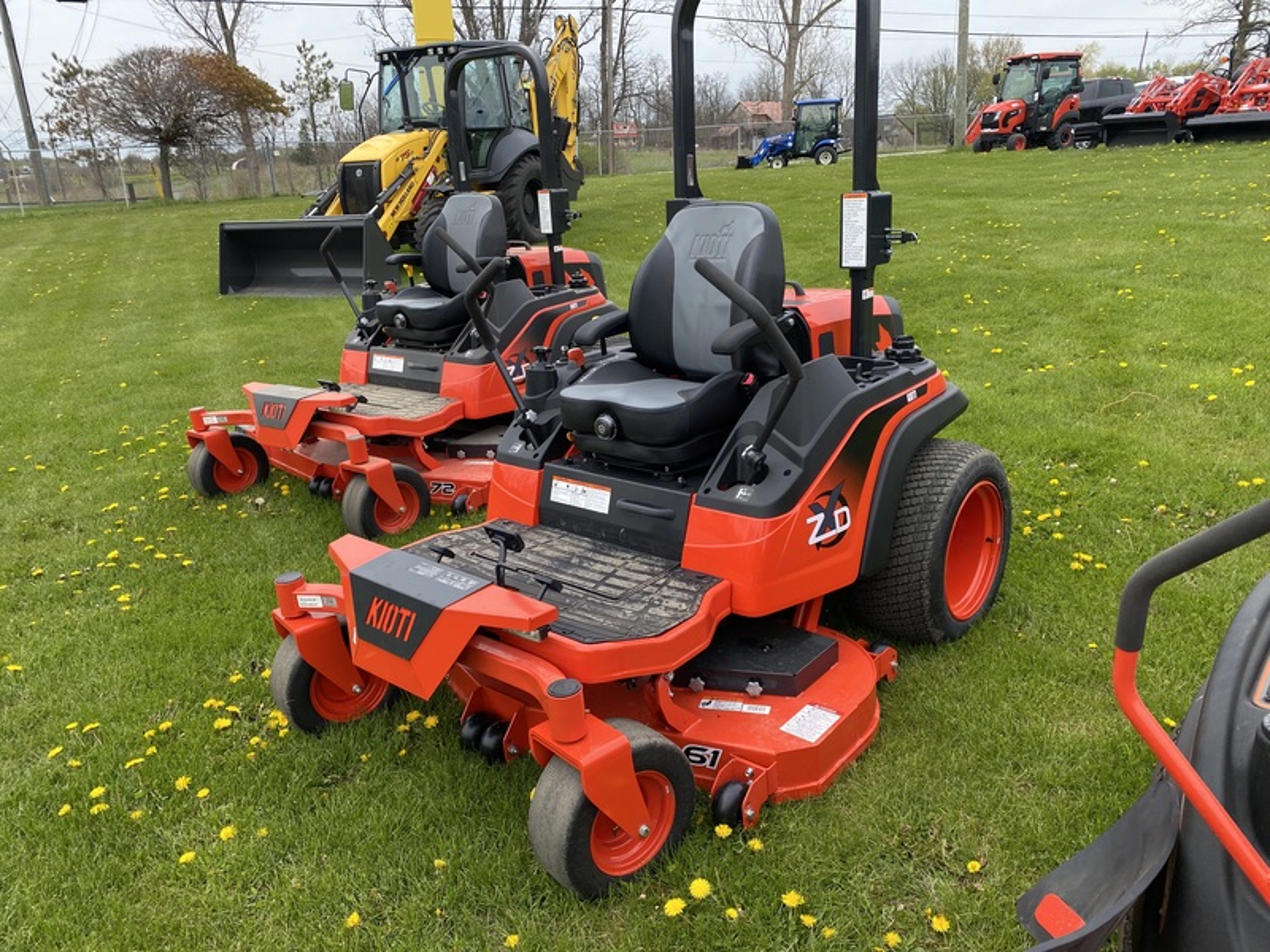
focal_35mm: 26
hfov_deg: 67.3
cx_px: 635
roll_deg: +0.7
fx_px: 954
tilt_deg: -18.7
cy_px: 476
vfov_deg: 53.1
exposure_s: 1/778
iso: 32
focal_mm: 4.25
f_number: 1.8
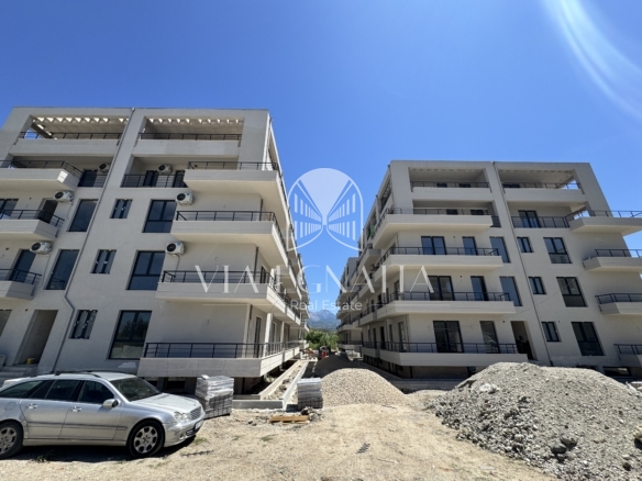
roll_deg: -0.9
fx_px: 260
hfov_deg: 102.1
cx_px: 321
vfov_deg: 85.7
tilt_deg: +21.9
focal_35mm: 14
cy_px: 240
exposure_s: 1/1832
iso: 50
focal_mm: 2.22
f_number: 2.2
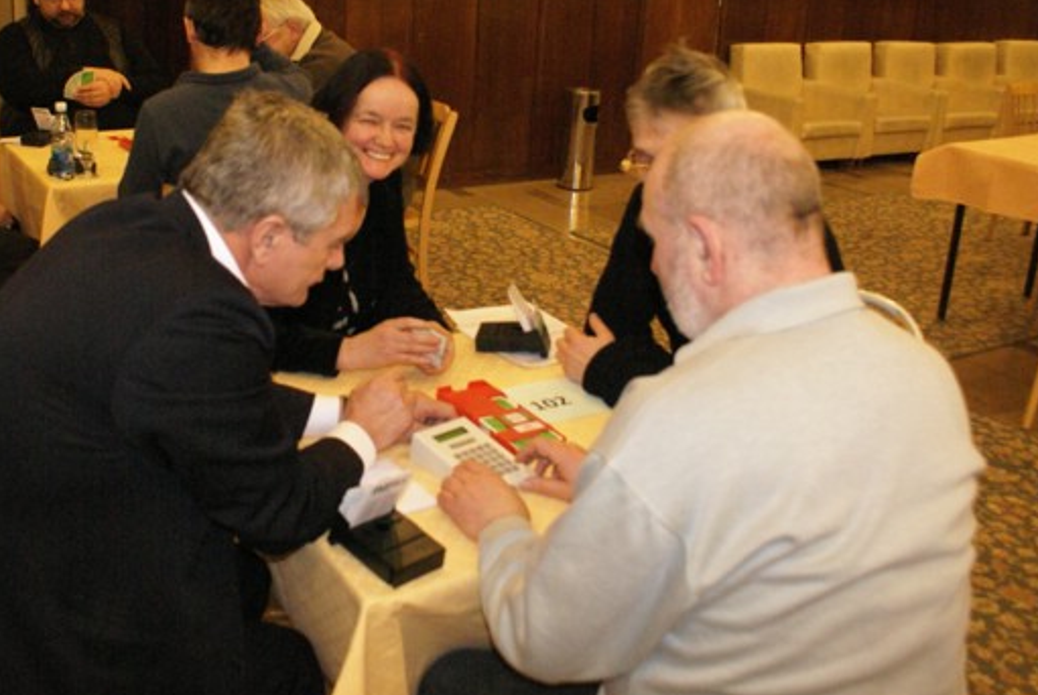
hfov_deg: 51.4
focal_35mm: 37
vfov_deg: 35.8
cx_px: 398
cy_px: 258
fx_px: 1068
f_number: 4
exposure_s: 1/30
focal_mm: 18
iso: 1600
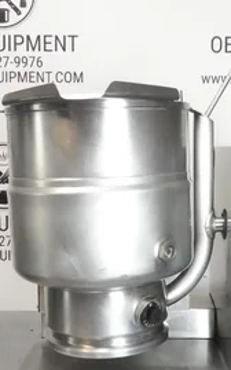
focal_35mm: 56
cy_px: 198
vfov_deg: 36.3
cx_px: 156
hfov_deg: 23.0
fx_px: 564
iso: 5000
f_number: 9
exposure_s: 1/40
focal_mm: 13.56
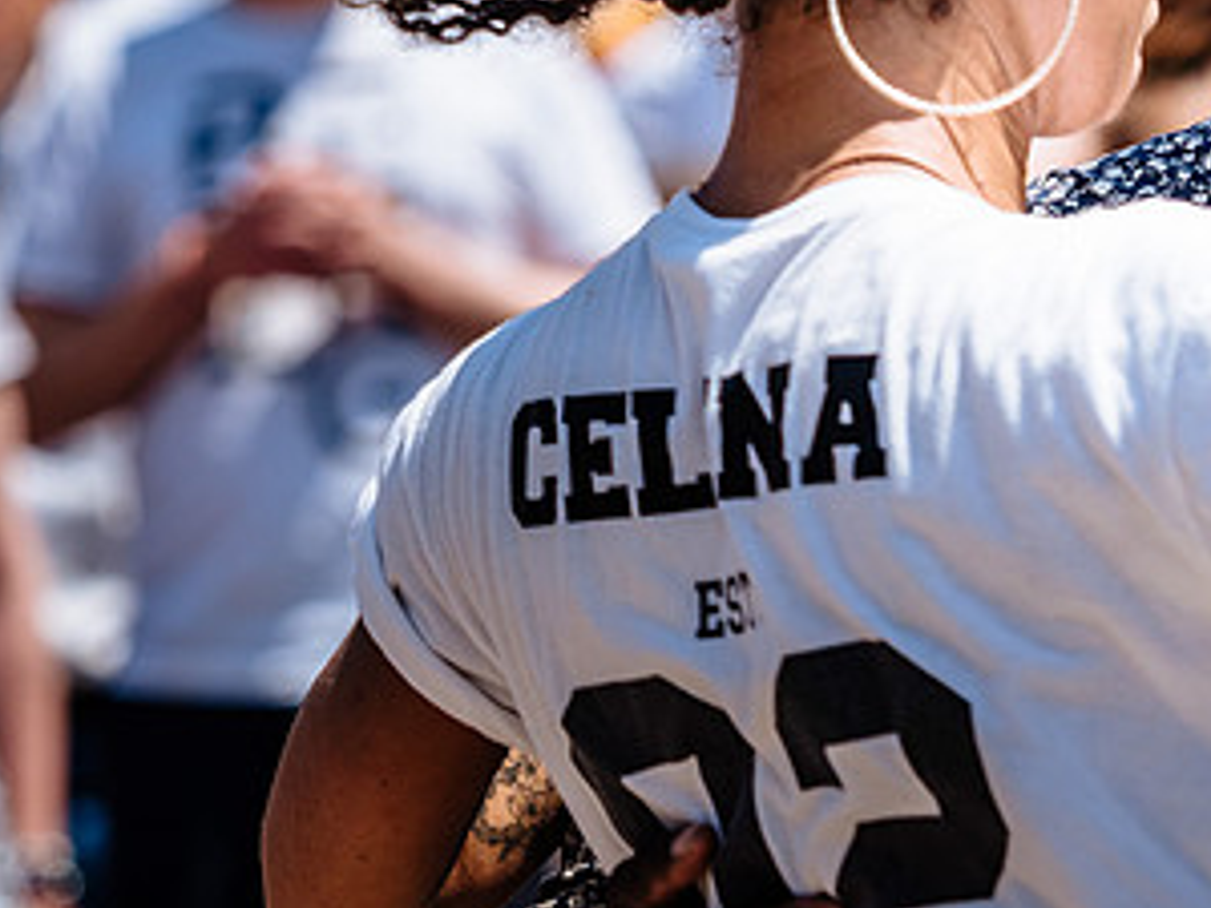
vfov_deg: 3.6
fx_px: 14343
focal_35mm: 410
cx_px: 997
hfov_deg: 4.8
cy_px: 418
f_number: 2.8
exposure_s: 1/3200
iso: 200
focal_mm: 106
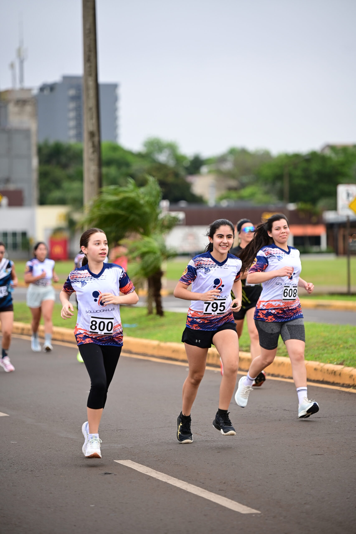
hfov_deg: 8.8
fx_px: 2301
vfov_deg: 13.3
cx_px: 178
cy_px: 267
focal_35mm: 155
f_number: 2.8
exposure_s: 1/1000
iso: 320
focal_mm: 155
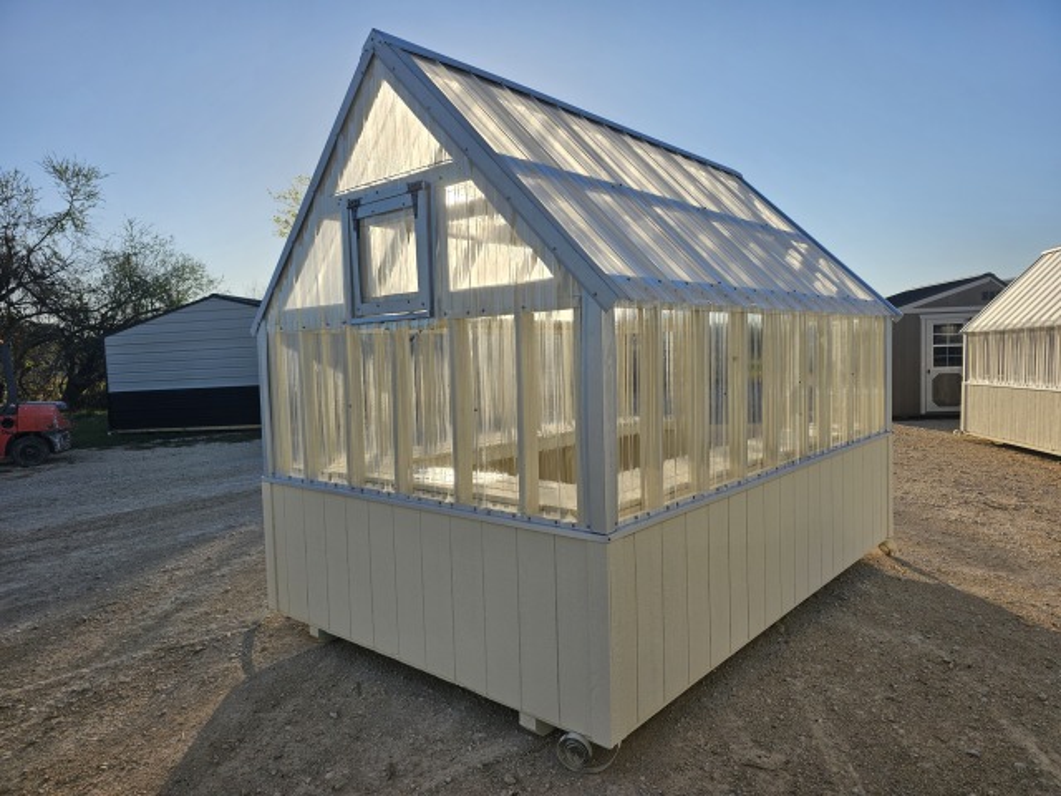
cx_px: 530
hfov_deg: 73.9
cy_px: 398
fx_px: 705
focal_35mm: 23
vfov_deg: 58.9
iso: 10
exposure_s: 1/864
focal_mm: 6.3
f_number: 1.7
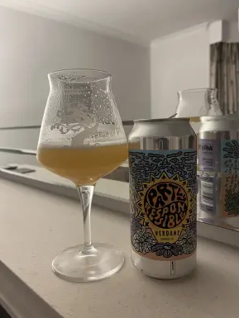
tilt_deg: -7.7
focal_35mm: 27
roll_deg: +2.4
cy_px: 154
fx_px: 248
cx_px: 122
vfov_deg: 65.3
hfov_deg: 51.4
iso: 640
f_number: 1.6
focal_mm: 5.1
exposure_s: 1/25
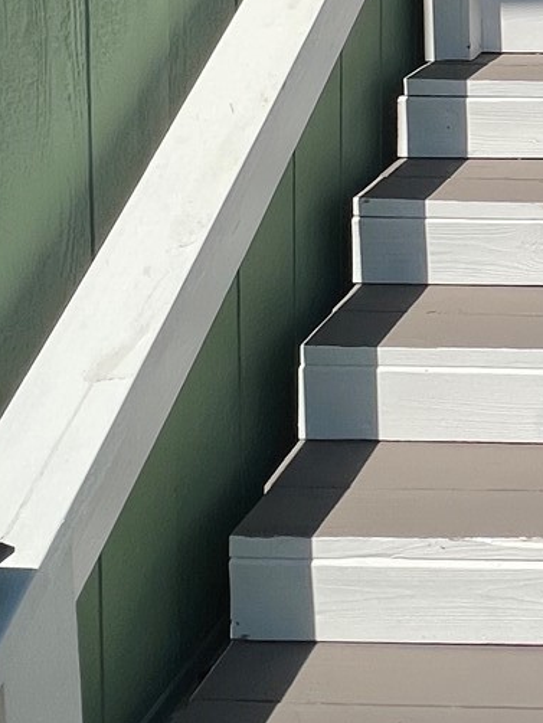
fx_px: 1108
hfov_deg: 21.8
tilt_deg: -1.3
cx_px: 861
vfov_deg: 31.0
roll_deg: +1.6
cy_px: -125
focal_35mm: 53
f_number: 1.8
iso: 40
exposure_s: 1/5000
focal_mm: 1.57
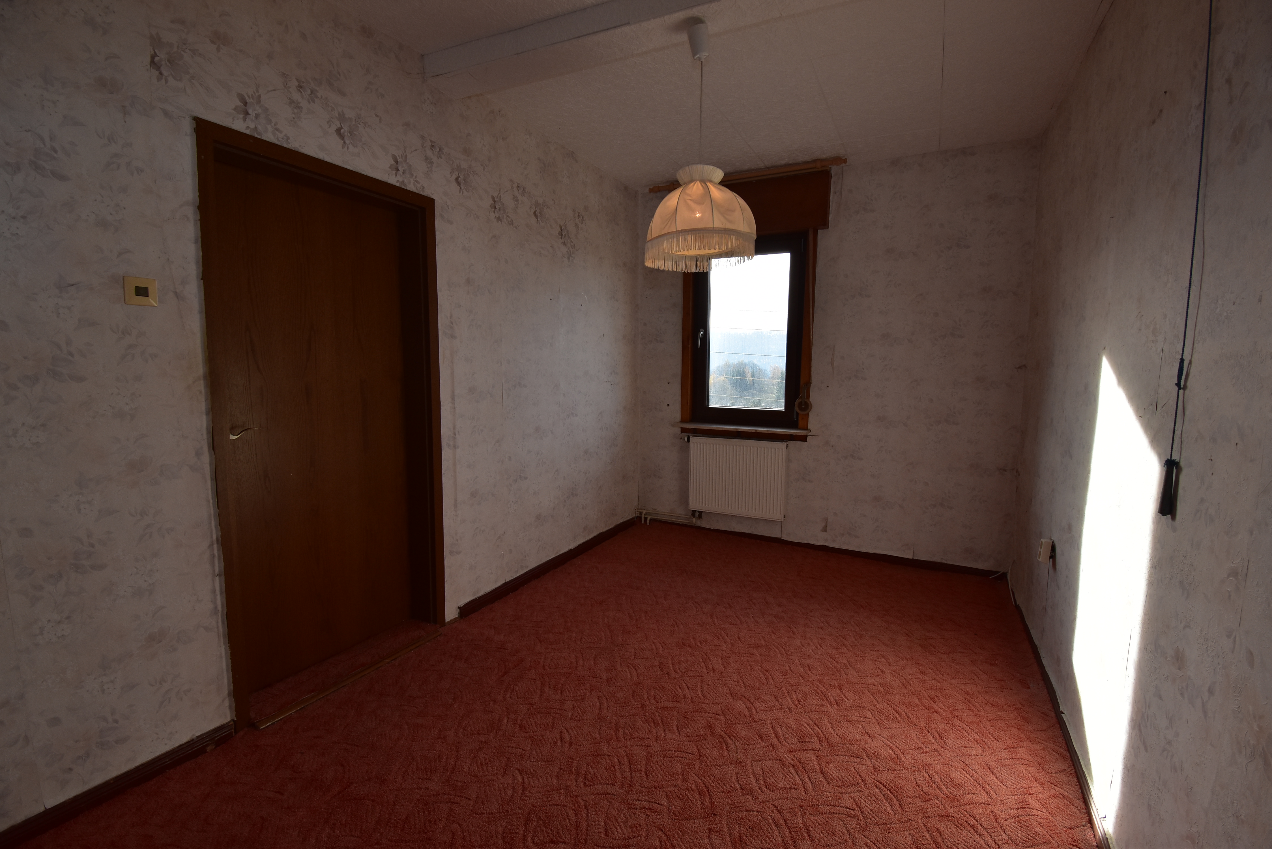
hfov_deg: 100.4
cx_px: 636
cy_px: 424
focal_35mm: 15
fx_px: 530
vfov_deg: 77.4
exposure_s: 1/160
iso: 400
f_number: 9
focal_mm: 10
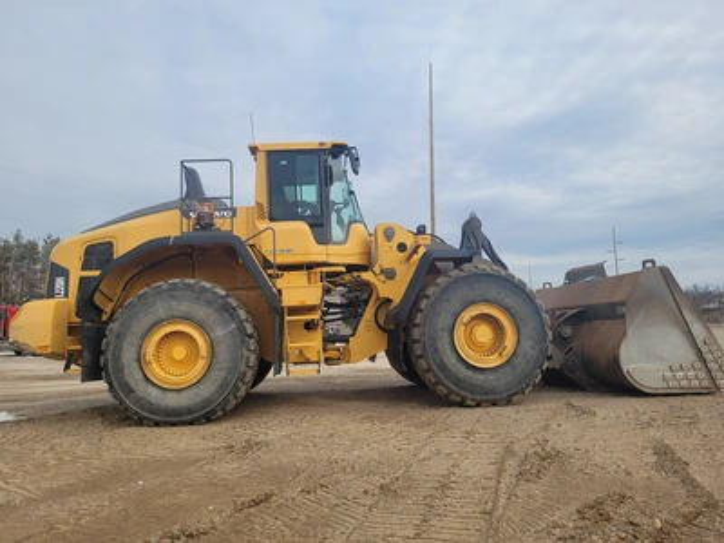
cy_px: 272
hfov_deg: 67.3
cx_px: 362
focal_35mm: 26
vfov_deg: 53.1
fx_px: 544
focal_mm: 5.4
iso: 40
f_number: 1.8
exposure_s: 1/2000
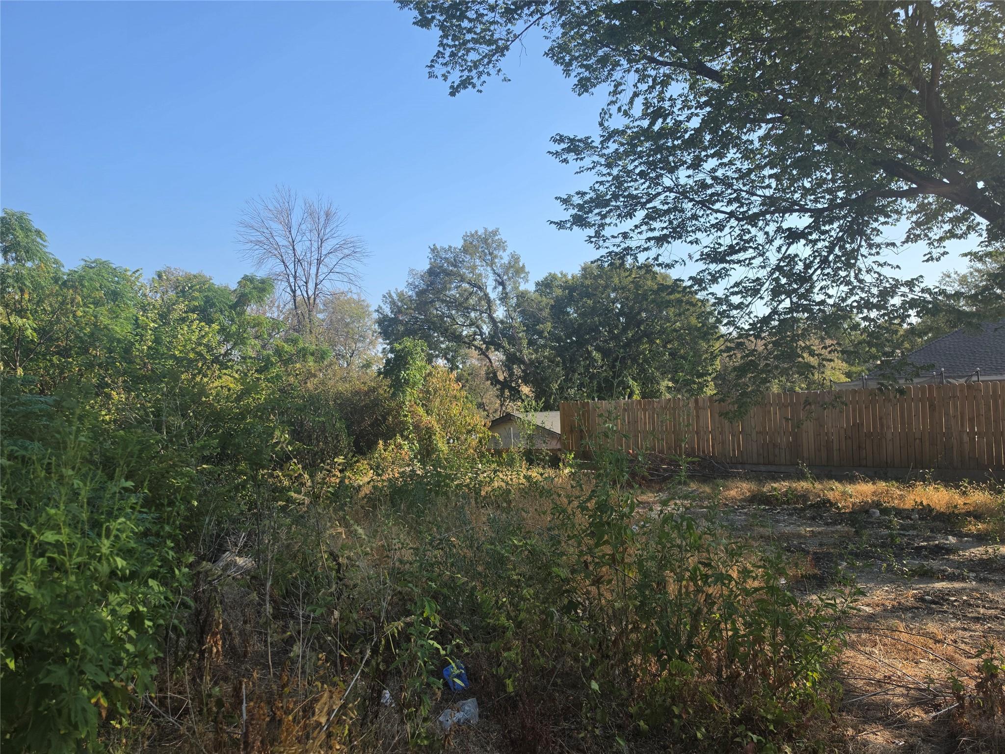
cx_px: 502
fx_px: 668
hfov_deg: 73.9
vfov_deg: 58.9
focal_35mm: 23
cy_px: 377
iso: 64
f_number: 1.4
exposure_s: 1/3788
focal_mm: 6.5
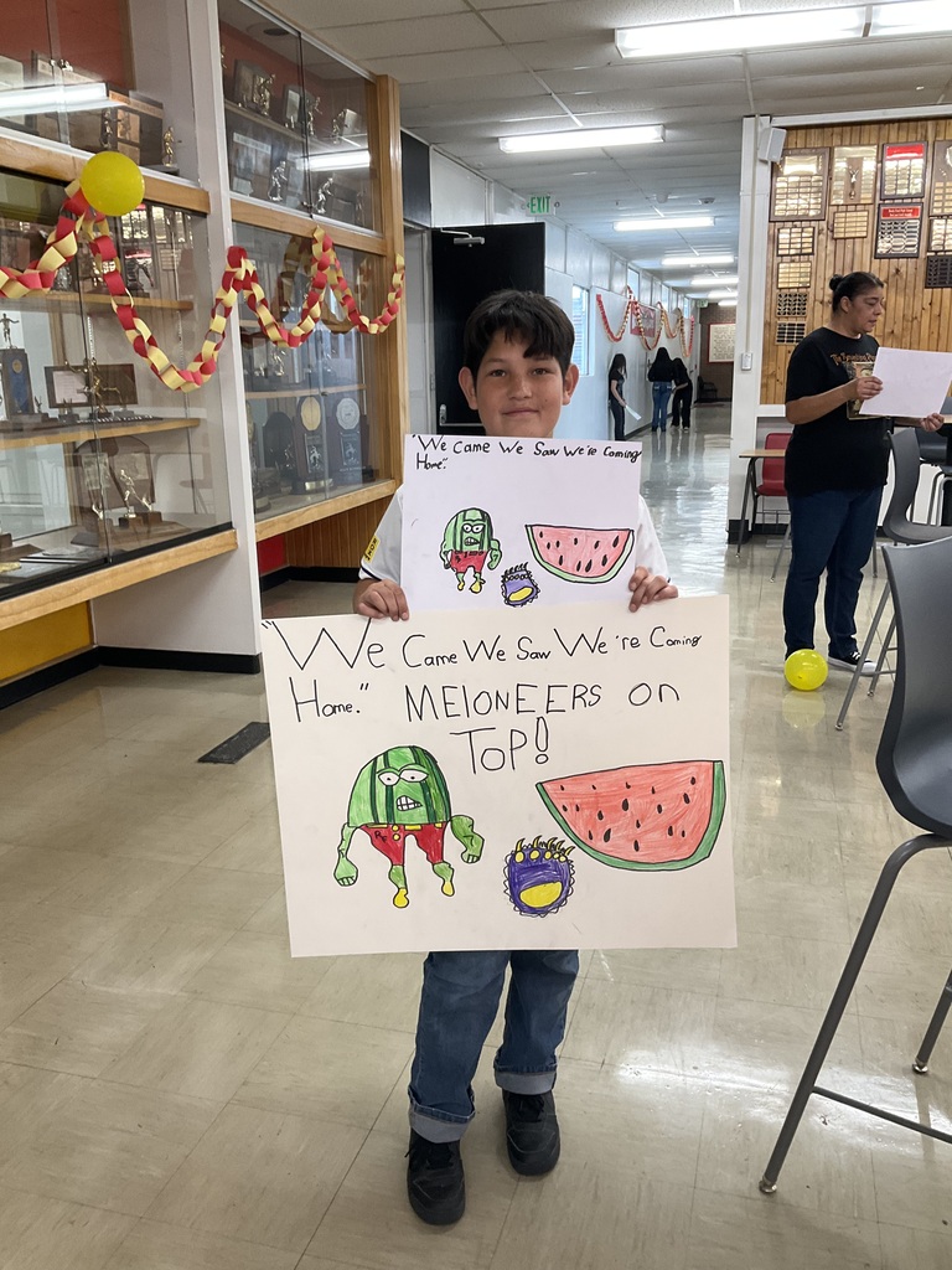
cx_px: 476
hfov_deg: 48.2
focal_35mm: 29
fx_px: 1063
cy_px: 635
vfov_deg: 61.7
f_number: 1.8
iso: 80
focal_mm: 3
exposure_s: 1/60
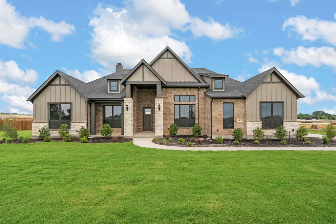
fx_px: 149
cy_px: 112
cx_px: 168
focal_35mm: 16
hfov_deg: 96.7
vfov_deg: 73.8
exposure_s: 1/100
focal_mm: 16
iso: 160
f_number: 8
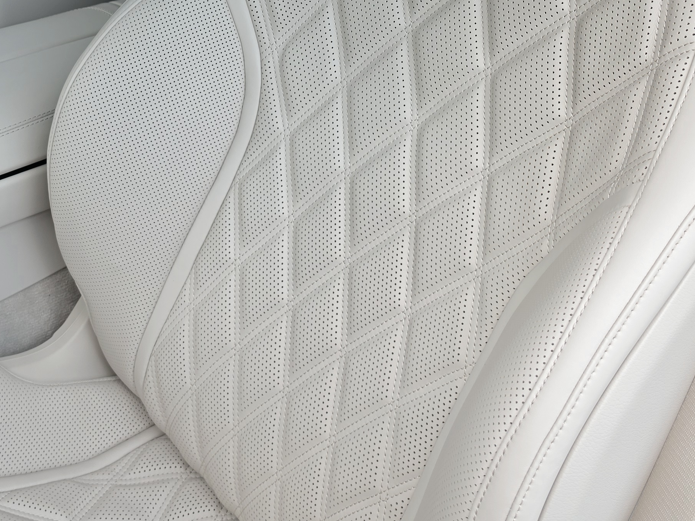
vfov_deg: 26.3
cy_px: -53
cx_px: 270
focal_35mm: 51
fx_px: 1024
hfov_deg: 37.3
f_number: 1.4
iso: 32
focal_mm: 6.5
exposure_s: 1/182
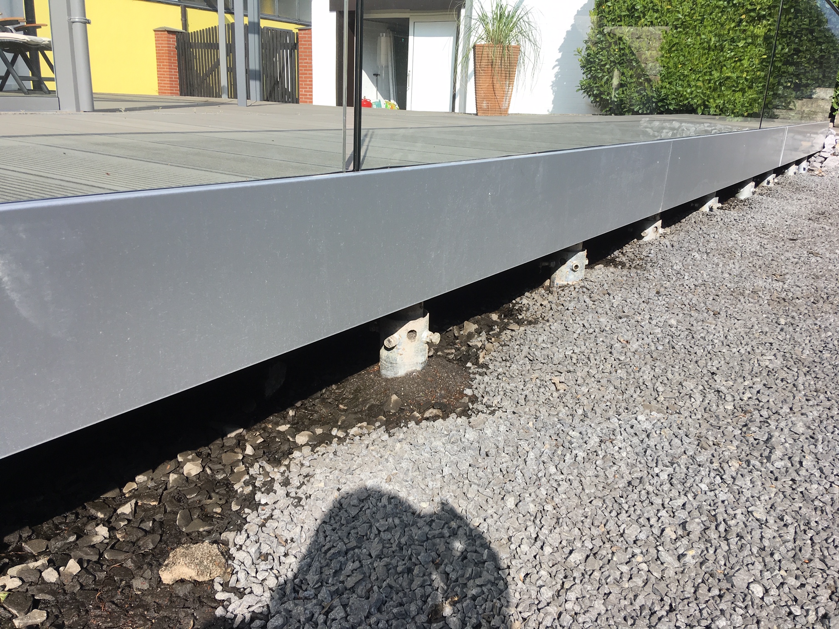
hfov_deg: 61.7
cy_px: 314
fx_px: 703
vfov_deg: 48.2
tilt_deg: -18.8
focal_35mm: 29
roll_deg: -2.3
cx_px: 420
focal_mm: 4.15
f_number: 2.2
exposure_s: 1/855
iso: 25
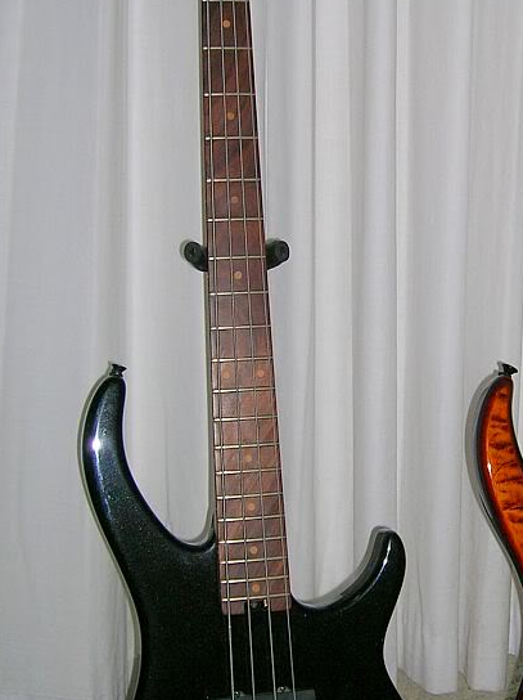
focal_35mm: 64
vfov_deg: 30.3
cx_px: 405
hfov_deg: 22.6
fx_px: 1291
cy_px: 315
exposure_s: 1/60.1
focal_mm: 5.7
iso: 50
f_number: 2.9
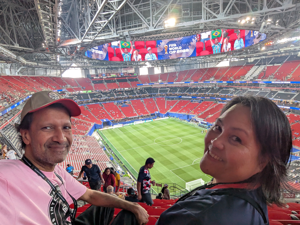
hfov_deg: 79.0
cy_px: 112
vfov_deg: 63.4
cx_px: 150
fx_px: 182
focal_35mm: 21
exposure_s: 1/40
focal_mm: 2.74
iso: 89
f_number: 2.2
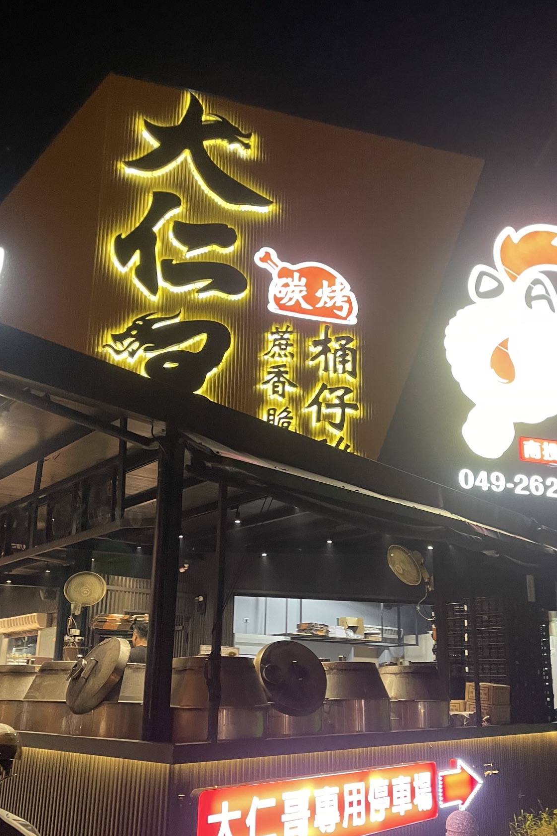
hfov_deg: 42.3
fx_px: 720
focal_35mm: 31
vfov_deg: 59.9
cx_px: 293
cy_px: 489
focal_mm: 5.1
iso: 320
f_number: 1.6
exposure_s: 1/60
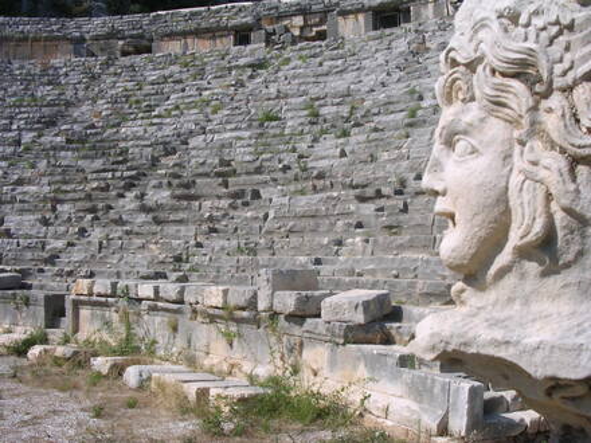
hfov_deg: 45.8
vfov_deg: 35.1
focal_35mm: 41
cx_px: 296
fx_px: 700
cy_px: 222
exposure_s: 1/388
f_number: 5.8
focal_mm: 6.2
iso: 100
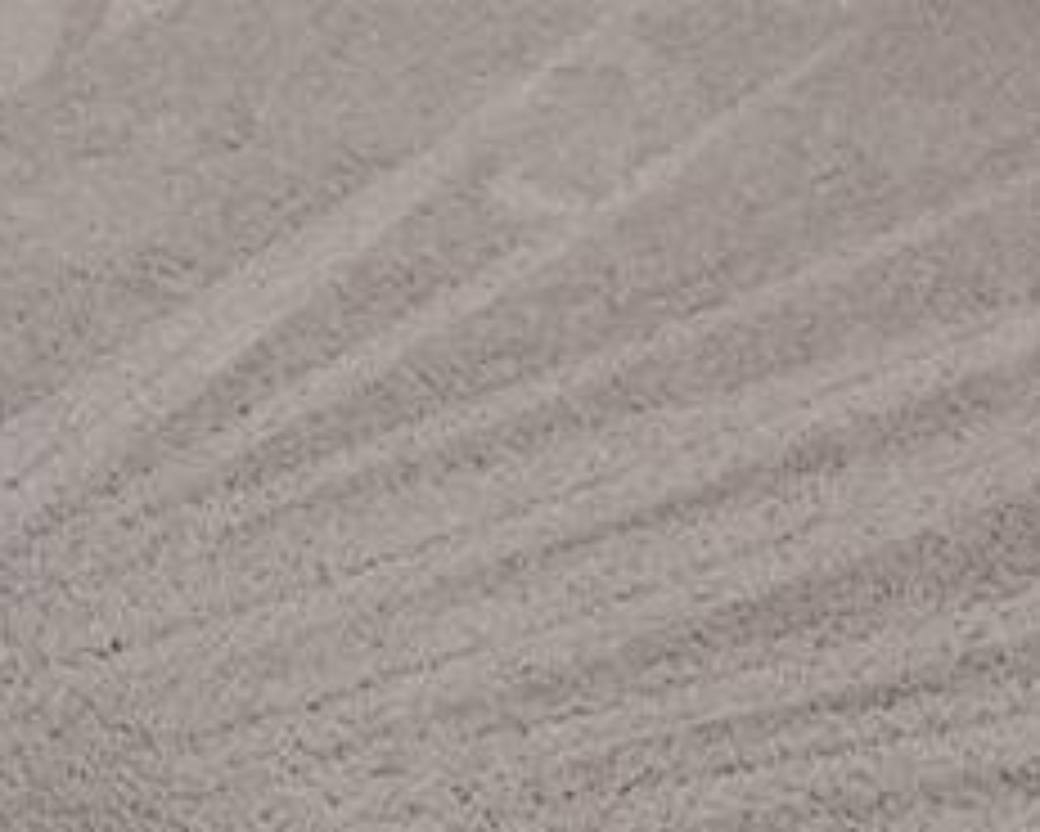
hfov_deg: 19.4
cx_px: -306
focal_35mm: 91
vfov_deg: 12.9
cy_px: -1172
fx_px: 2802
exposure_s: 1/60
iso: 800
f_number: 6.3
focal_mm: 14
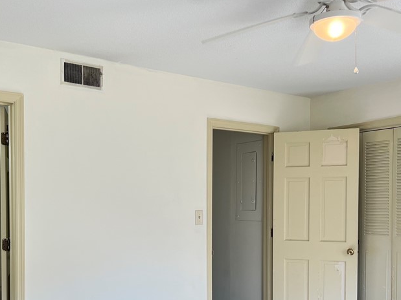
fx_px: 498
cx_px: 168
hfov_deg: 43.7
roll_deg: +0.4
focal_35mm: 43
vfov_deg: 33.0
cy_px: 219
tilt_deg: -1.9
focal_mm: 5.7
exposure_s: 1/120
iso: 50
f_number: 1.5
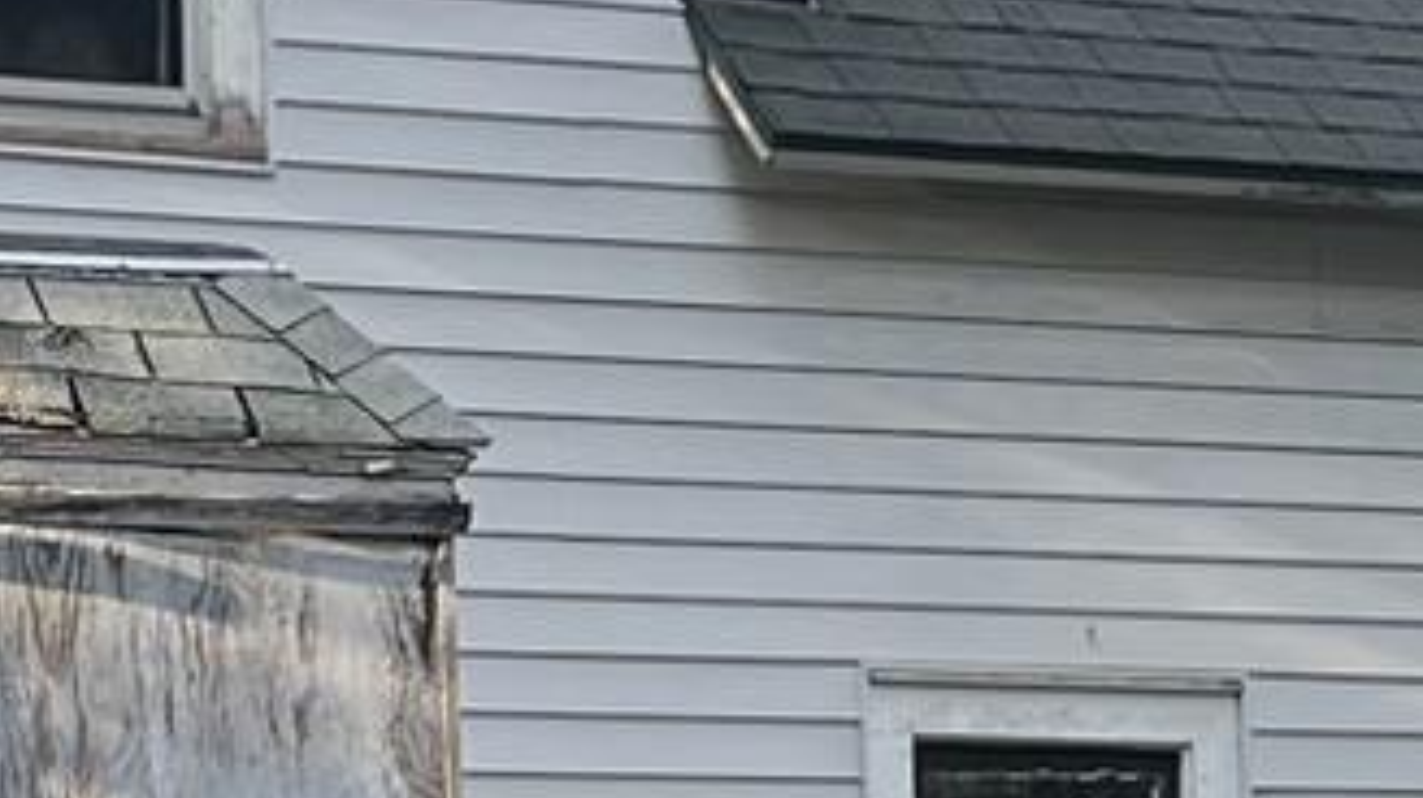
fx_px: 6674
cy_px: 941
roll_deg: +2.0
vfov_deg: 6.8
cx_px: -9
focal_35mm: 177
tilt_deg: +3.0
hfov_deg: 12.0
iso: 50
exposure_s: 1/347
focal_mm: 5.1
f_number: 1.6
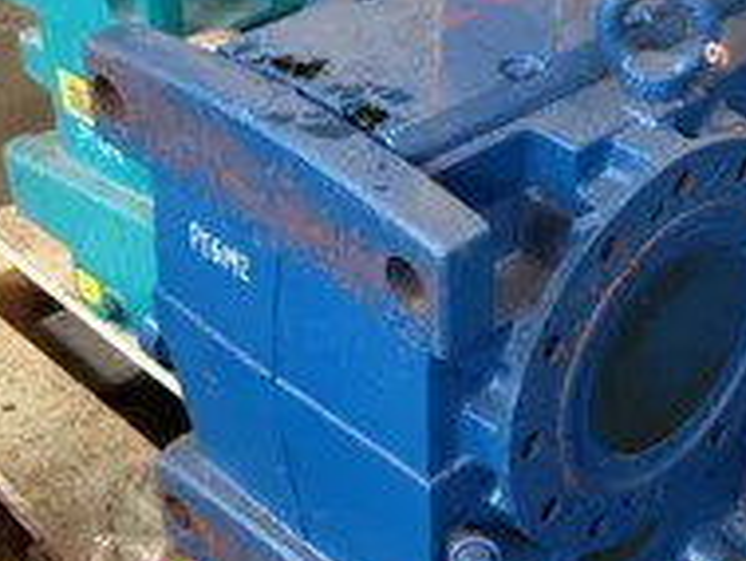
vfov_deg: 19.9
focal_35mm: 74
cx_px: 572
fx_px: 1596
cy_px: 233
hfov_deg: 25.9
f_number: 2.4
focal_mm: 4.28
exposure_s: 1/20
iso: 200
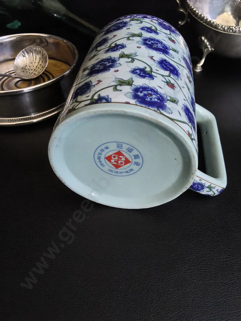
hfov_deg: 51.4
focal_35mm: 27
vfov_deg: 65.3
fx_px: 251
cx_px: 120
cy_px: 160
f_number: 2
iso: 80
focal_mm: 2.87
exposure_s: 1/120
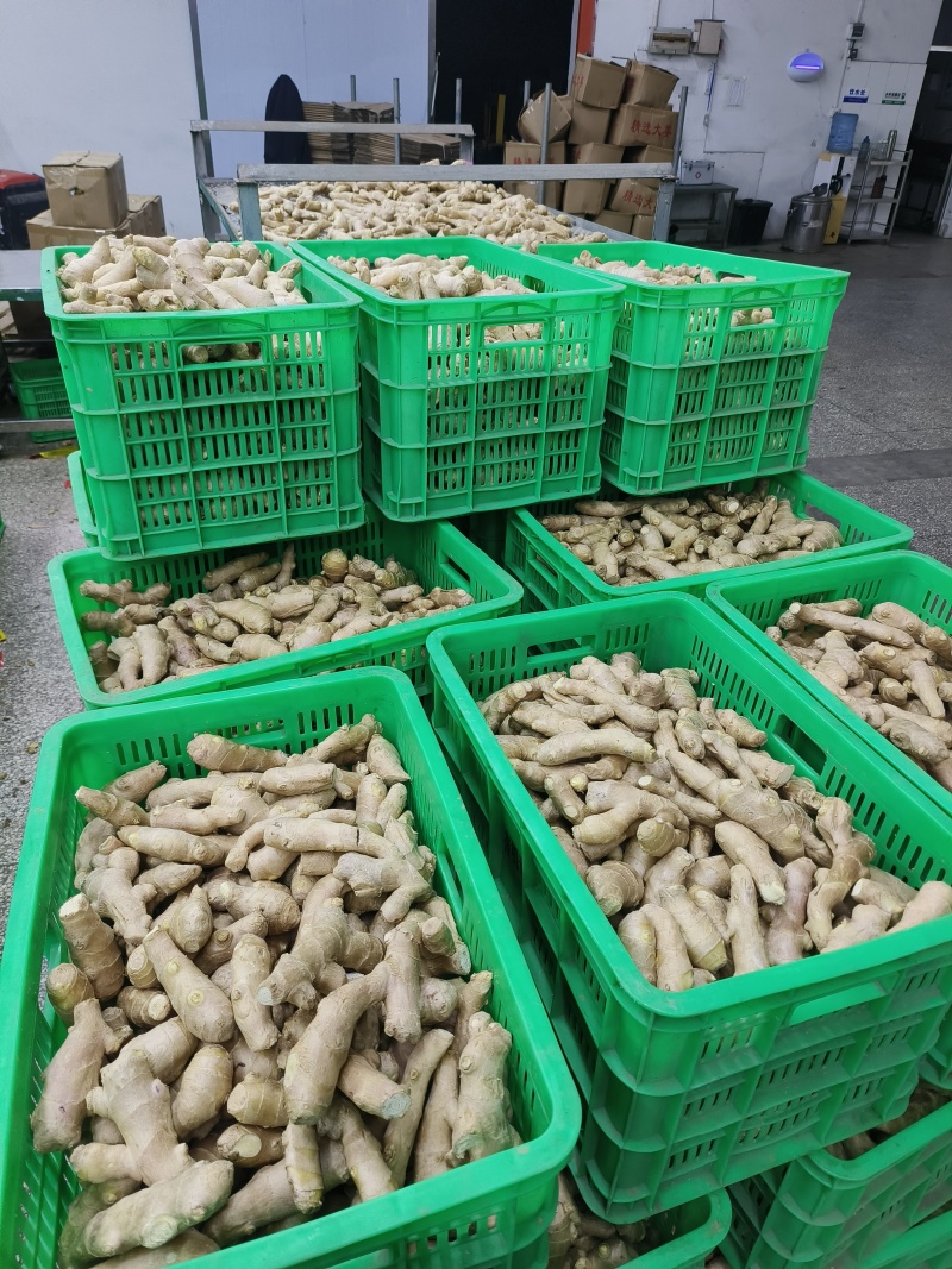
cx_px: 476
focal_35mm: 23
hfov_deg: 58.9
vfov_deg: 73.9
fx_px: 844
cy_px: 634
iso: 692
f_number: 1.75
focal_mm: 5.5
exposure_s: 1/100
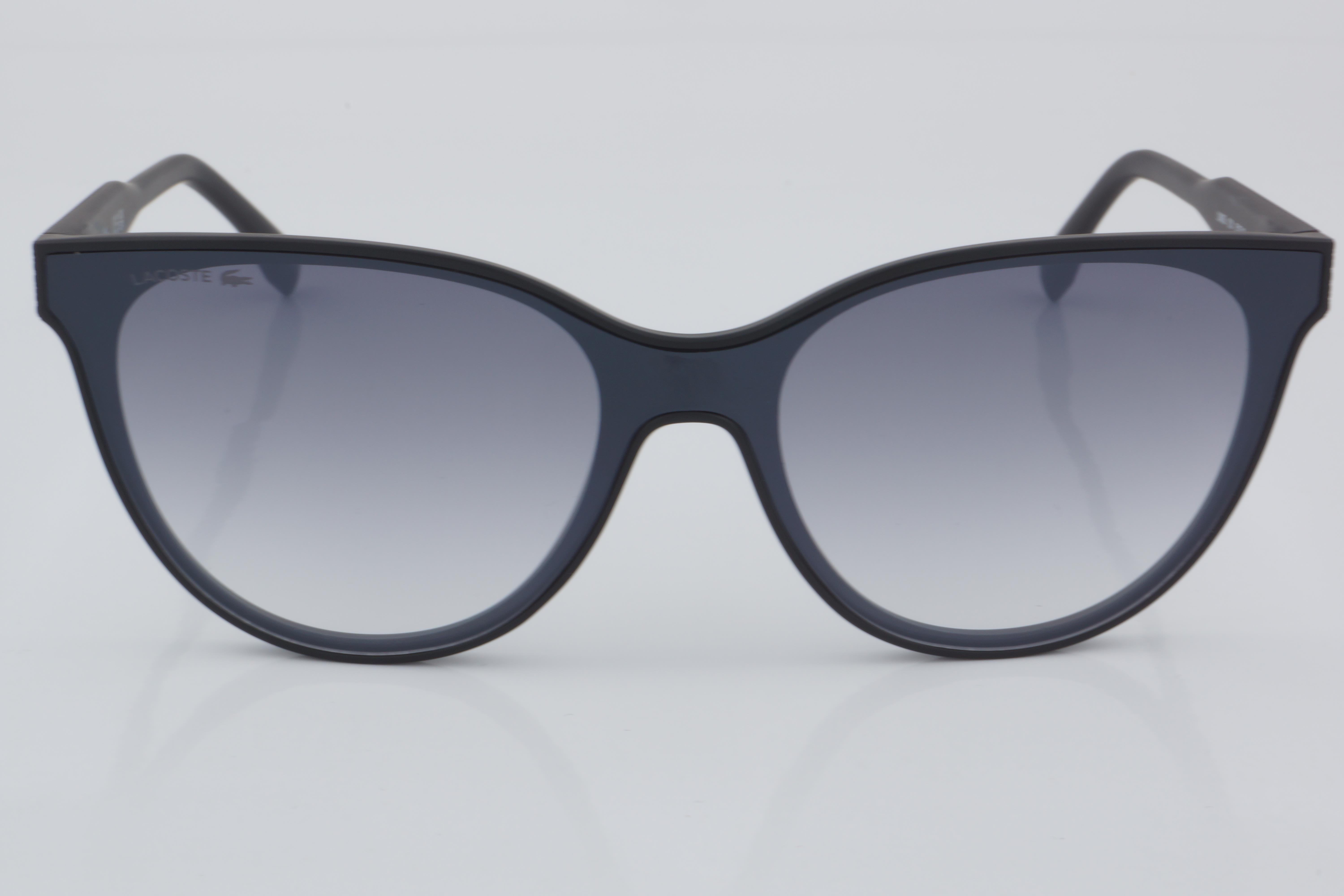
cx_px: 672
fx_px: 2800
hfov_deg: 27.0
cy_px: 448
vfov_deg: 18.2
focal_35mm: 75
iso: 100
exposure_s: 1/4
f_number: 32
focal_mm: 50
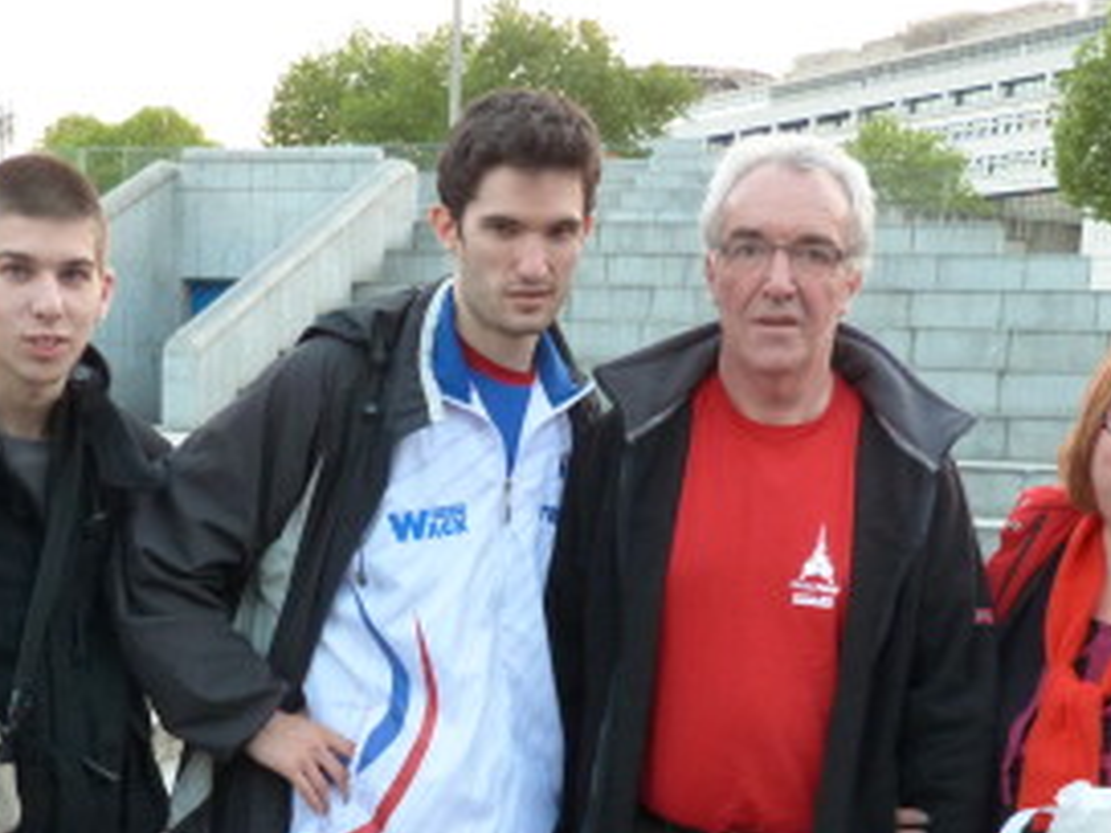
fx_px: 1829
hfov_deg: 33.6
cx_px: 415
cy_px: 780
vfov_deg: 24.8
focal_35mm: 57
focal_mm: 5.2
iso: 250
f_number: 2.9
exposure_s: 1/60
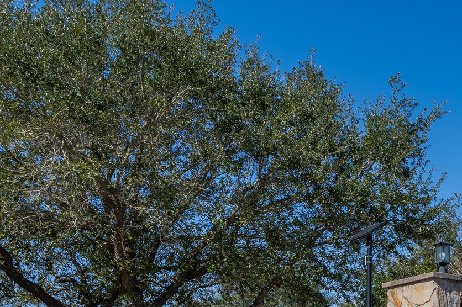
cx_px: 527
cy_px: 383
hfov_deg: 32.7
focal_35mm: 52
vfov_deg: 23.4
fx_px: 667
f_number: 10
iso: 100
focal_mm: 20
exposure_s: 1/250
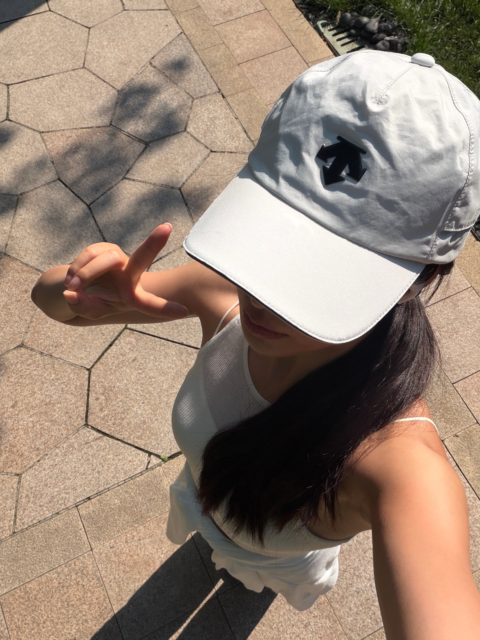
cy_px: 320
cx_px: 240
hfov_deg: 46.8
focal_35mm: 30
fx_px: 555
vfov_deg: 60.0
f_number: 1.9
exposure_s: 1/2128
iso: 25
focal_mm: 2.71
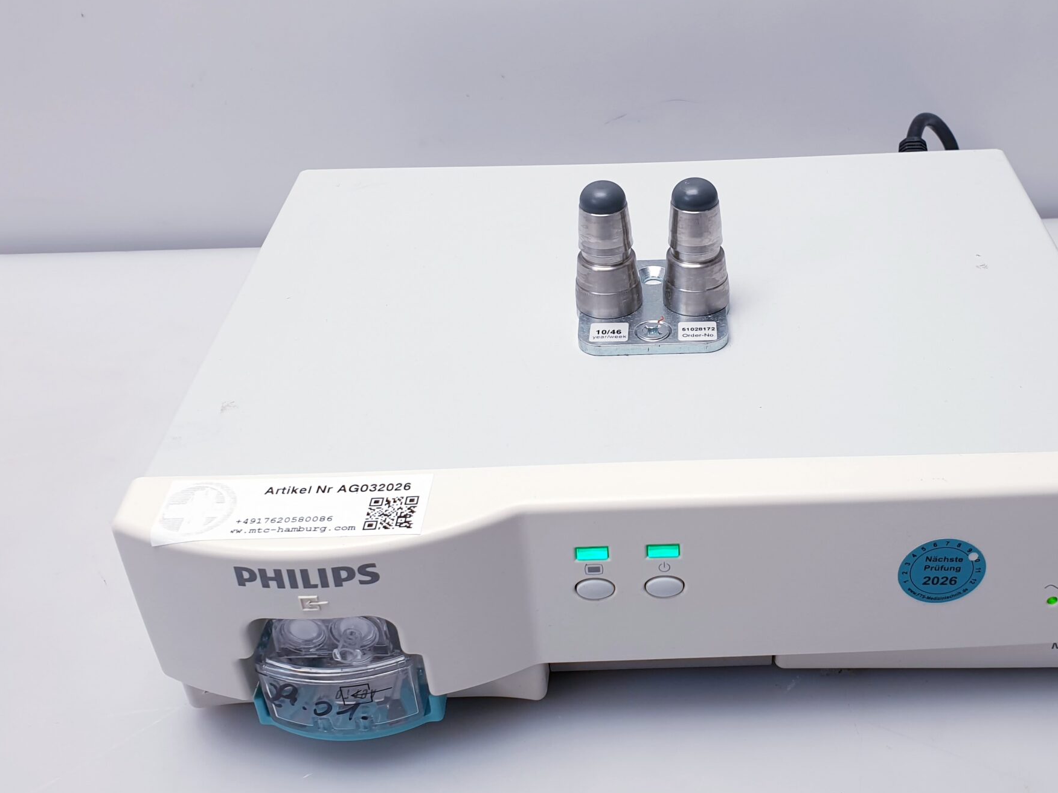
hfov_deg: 48.5
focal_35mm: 38
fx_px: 1161
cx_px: 665
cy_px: 322
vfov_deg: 37.6
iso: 50
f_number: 2.4
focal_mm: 4.3
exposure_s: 1/50
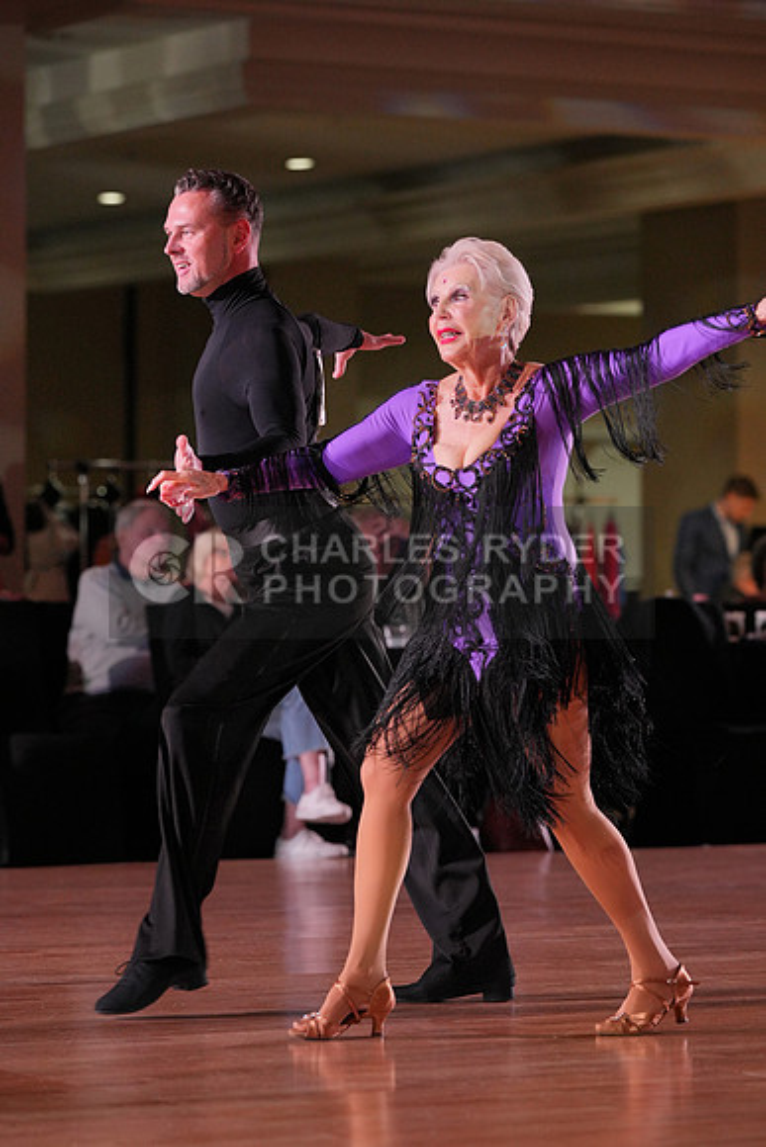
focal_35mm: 138
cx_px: 383
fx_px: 4402
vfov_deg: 14.9
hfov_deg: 9.9
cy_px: 574
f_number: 4
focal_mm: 138
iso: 2000
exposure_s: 1/500
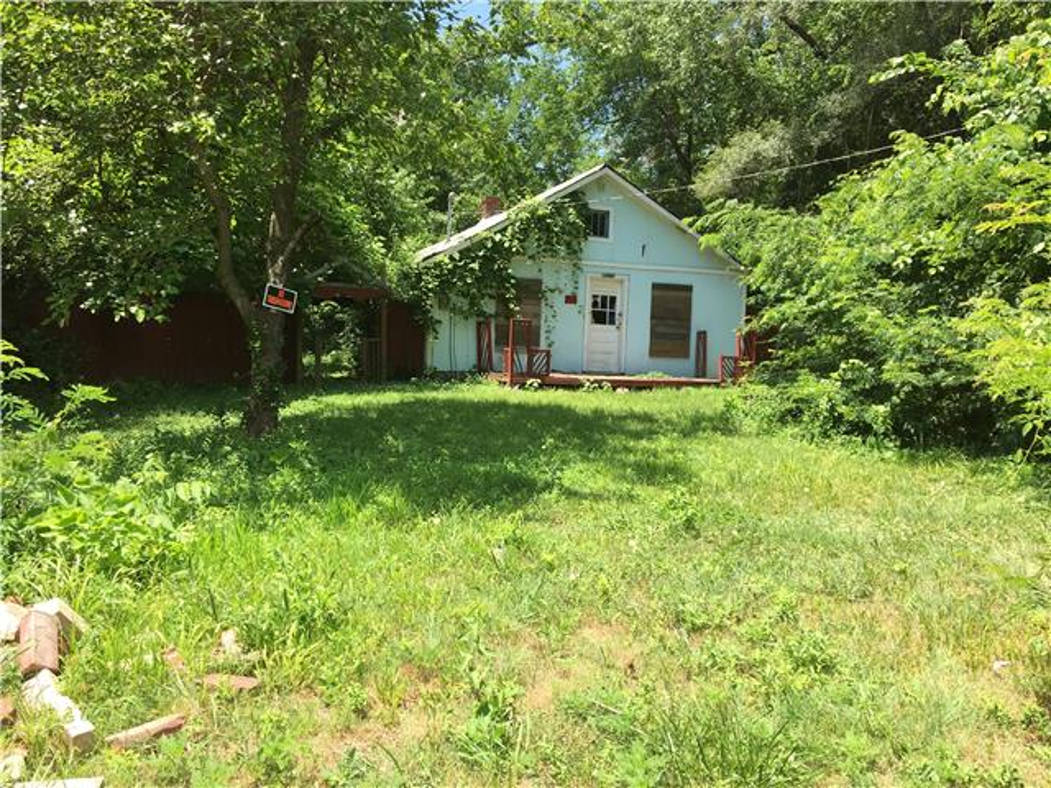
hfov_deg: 61.7
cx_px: 526
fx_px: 880
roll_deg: -2.7
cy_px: 394
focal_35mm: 29
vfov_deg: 48.2
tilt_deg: -0.9
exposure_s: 1/541
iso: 25
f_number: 2.2
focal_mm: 4.15
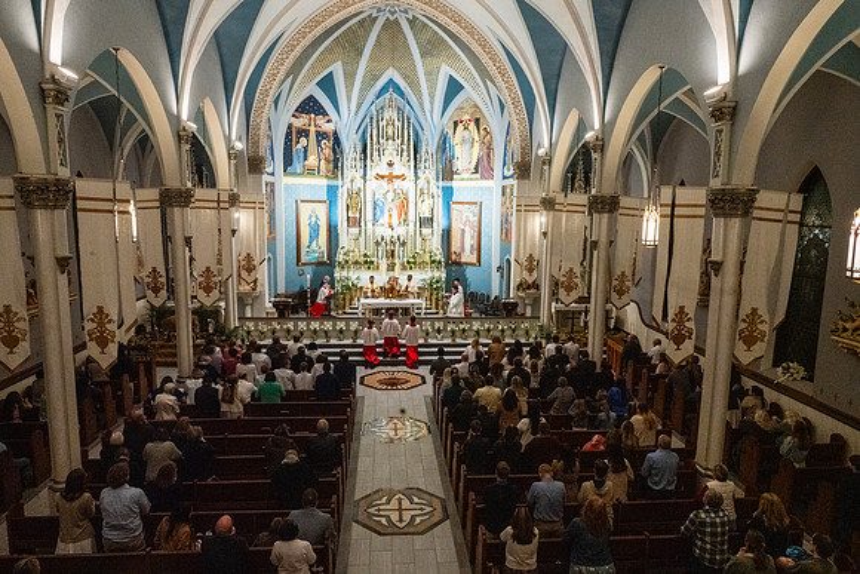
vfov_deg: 51.2
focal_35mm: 25
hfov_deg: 71.3
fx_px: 599
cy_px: 287
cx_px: 430
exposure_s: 1/60
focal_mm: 24
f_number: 13
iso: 5000
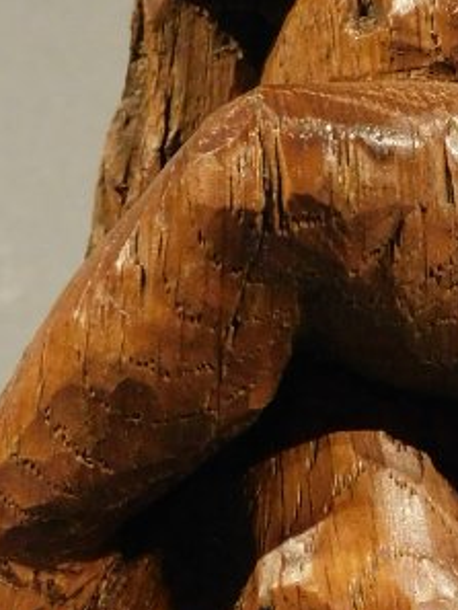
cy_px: 162
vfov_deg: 17.3
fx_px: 1992
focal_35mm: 113
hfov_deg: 12.9
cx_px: 481
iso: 320
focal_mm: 5
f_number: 3.5
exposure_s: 1/30
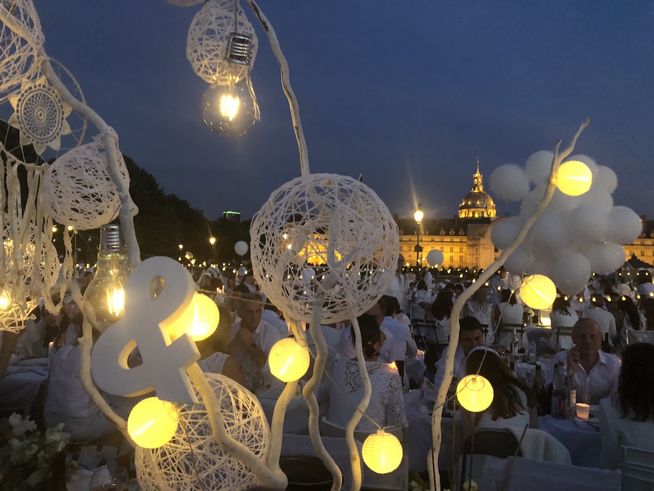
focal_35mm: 28
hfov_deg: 63.4
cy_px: 246
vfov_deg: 49.7
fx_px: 529
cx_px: 327
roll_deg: -1.5
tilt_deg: +3.7
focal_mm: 3.99
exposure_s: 1/4
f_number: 1.8
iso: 100
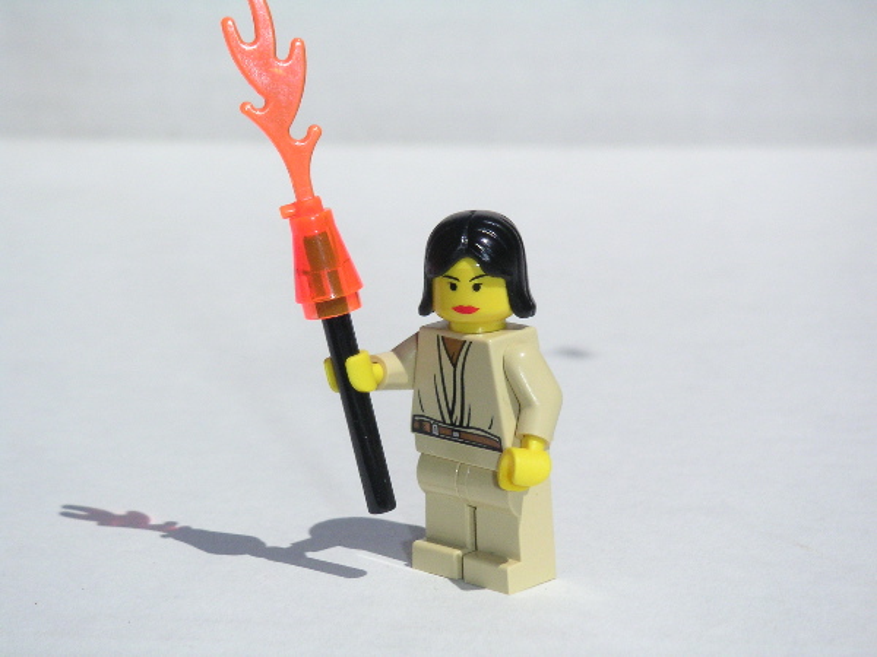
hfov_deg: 17.7
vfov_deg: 13.3
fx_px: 2812
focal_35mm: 111
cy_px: 328
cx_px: 438
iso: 160
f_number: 8
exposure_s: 1/1000
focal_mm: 17.1
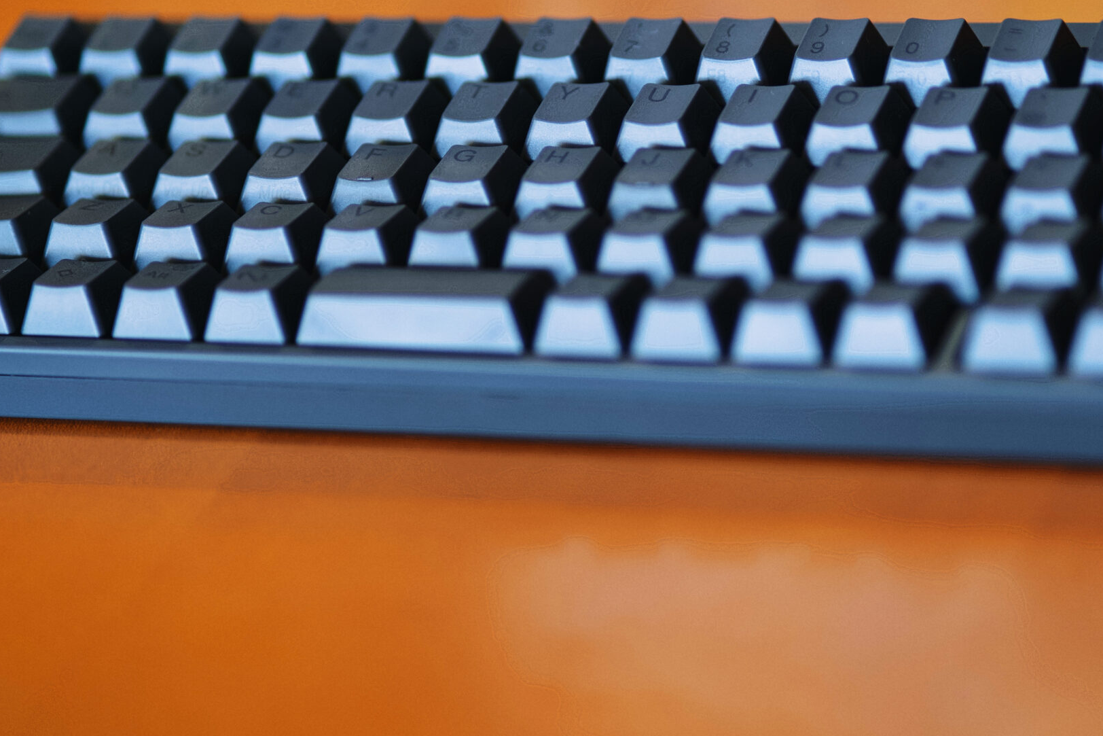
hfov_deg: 15.3
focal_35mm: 134
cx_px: 659
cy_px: 255
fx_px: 4106
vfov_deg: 10.2
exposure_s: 1/60
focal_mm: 85
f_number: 1.8
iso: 320
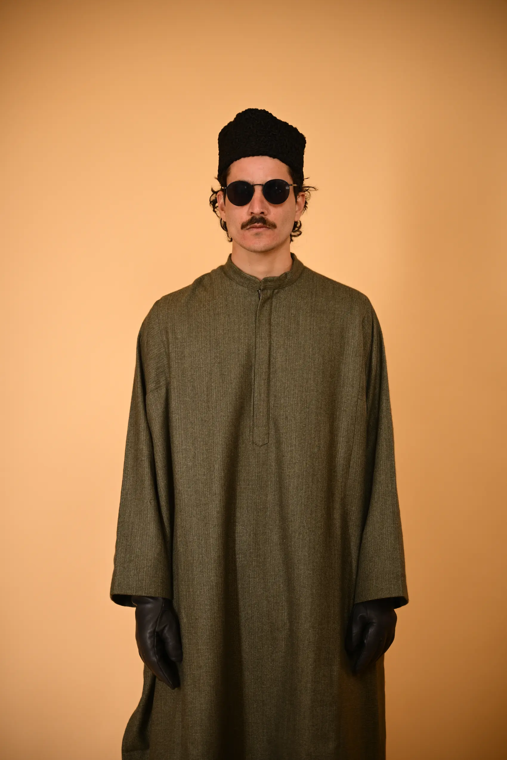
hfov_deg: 21.9
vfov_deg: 32.4
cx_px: 254
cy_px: 380
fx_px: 1310
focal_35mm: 62
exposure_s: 1/320
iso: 320
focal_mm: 62
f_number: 2.8
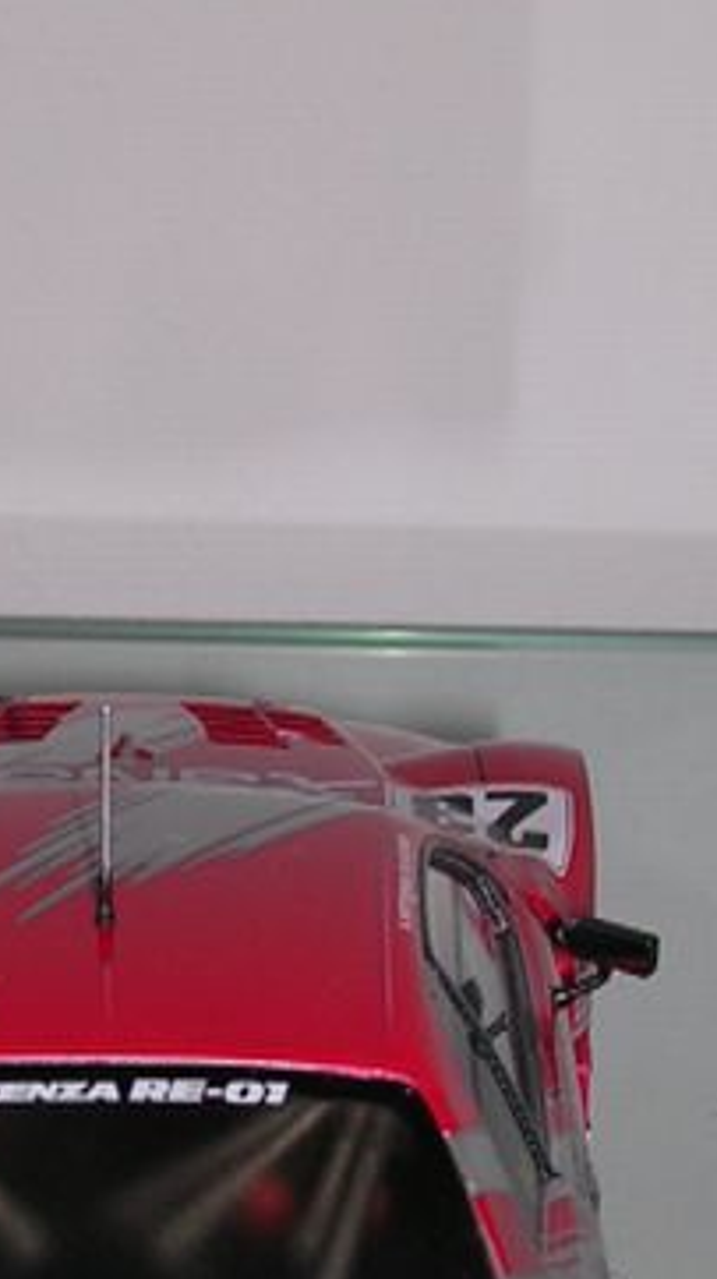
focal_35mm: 135
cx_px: 223
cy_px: 975
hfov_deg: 9.0
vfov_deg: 15.8
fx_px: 4574
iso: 100
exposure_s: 1/60.1
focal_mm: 8.5
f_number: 3.3
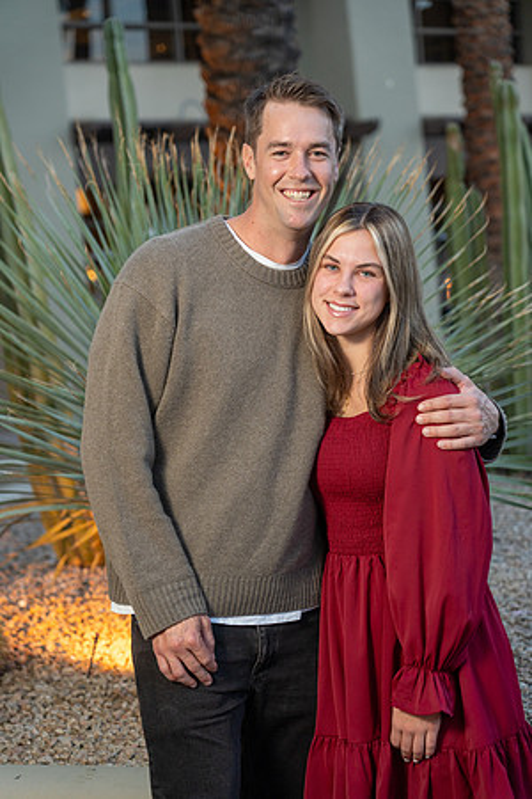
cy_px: 400
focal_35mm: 82
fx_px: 1818
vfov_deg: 24.8
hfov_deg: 16.7
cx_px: 266
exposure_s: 1/200
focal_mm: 82
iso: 800
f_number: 4
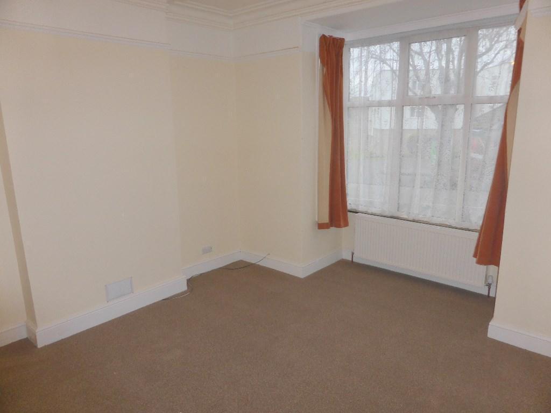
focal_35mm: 24
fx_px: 382
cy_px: 206
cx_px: 276
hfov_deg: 71.6
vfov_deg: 56.8
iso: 100
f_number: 3.3
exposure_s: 1/60
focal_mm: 4.3
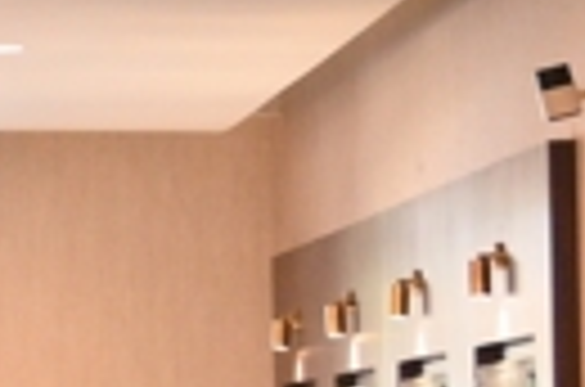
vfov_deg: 4.8
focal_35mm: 286
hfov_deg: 6.6
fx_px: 4636
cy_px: 166
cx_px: -1073
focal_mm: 38
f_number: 4
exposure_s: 1/100
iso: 4000
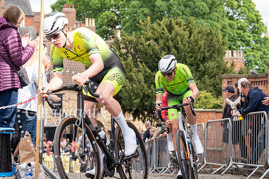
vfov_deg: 12.6
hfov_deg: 18.8
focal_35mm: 108
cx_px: 185
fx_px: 811
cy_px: 56
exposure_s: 1/1000
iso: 640
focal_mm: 79
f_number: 5
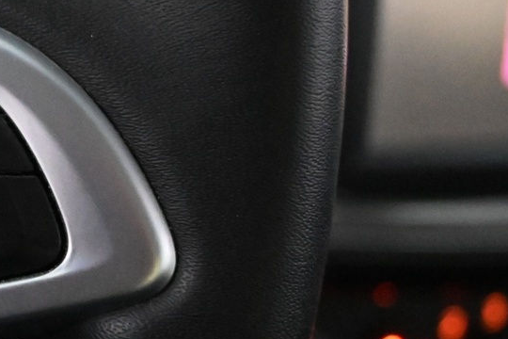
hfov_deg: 17.4
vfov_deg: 12.7
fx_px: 1524
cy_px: 168
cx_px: -214
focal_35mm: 108
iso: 8000
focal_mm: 24
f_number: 4.2
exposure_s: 1/40
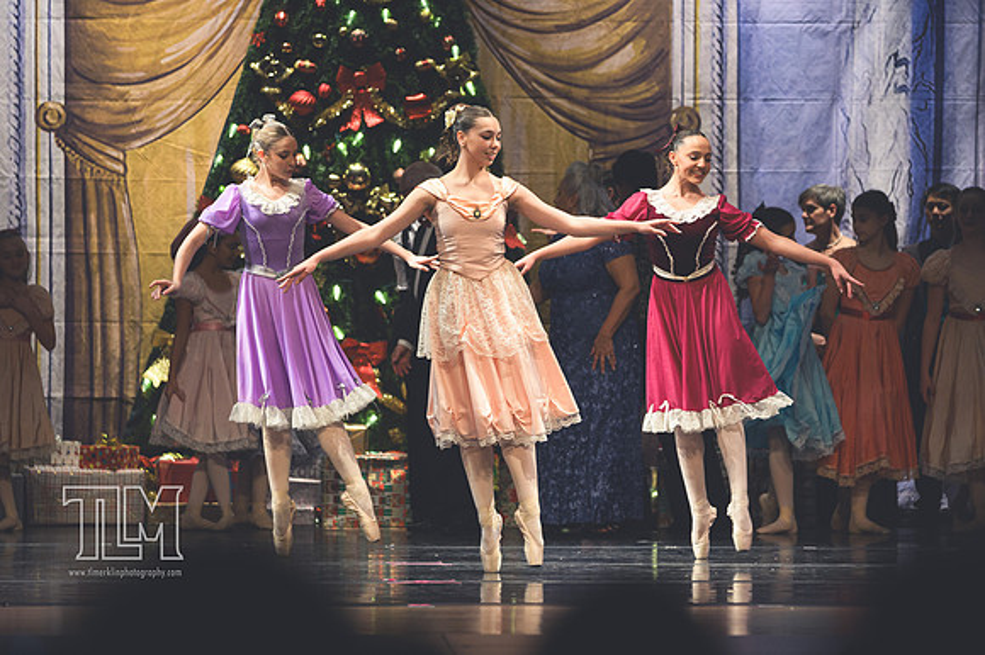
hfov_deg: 7.9
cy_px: 328
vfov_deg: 5.2
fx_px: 7164
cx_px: 492
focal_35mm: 262
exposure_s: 1/400
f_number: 2.8
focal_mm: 175
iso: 800
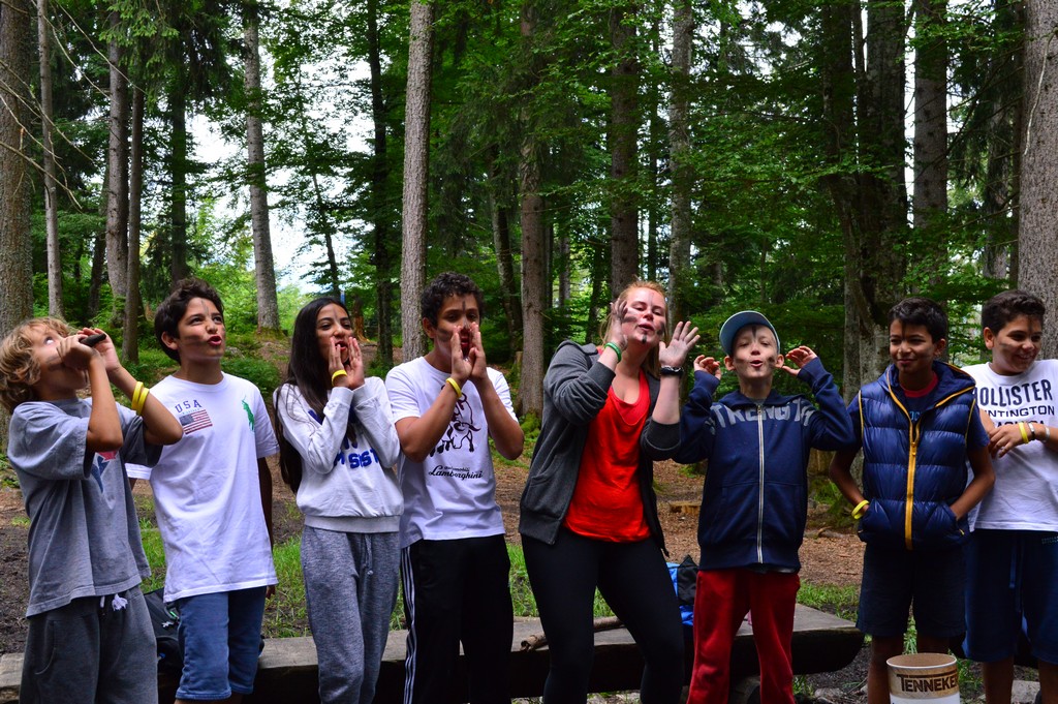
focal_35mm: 45
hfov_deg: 43.6
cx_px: 529
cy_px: 352
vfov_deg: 29.8
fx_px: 1321
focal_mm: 30
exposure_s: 1/160
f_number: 8
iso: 800
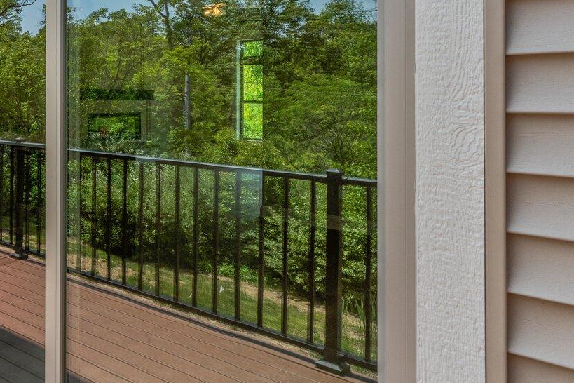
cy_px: 129
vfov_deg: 37.5
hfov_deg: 40.0
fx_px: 558
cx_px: -104
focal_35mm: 35
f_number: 9
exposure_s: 1/320
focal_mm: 14
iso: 400
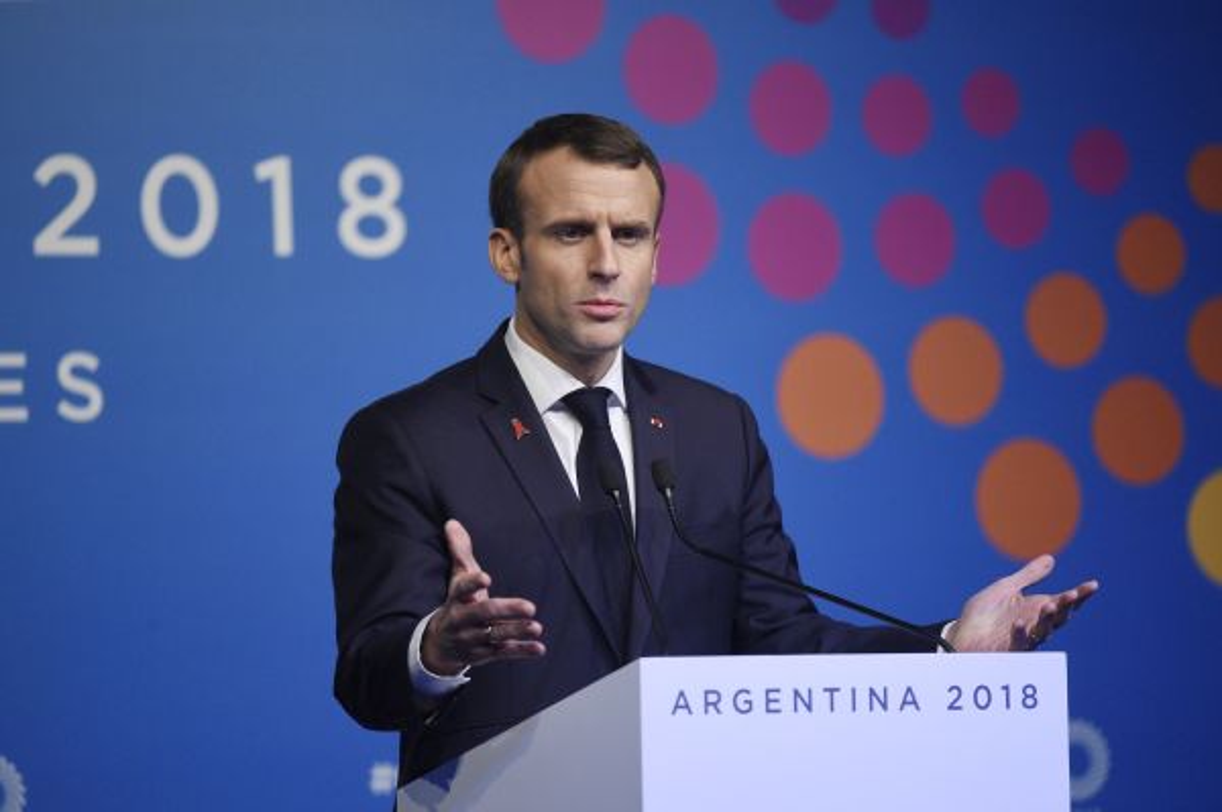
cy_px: 406
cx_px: 611
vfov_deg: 4.6
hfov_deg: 6.9
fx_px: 10175
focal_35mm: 300
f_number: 4
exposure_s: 1/640
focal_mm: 300
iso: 3200
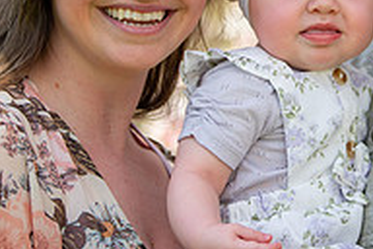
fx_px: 2186
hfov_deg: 9.7
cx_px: 330
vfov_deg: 6.5
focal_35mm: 211
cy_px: -14
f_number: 2.8
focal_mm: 70
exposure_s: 1/3200
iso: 320
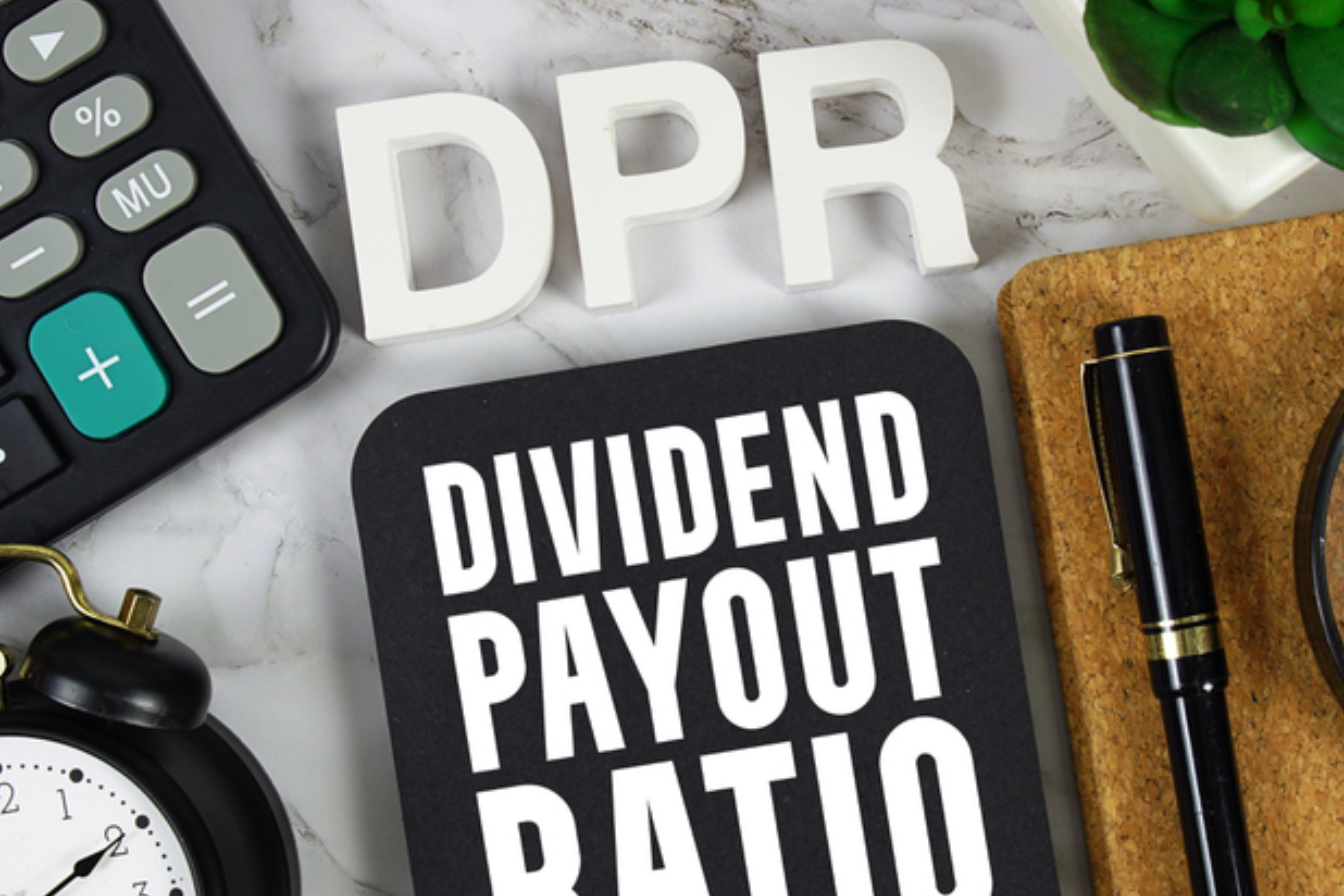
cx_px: 842
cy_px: 549
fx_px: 2083
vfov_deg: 24.2
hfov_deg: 35.6
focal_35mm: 56
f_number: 5
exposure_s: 1/3
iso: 100
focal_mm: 23
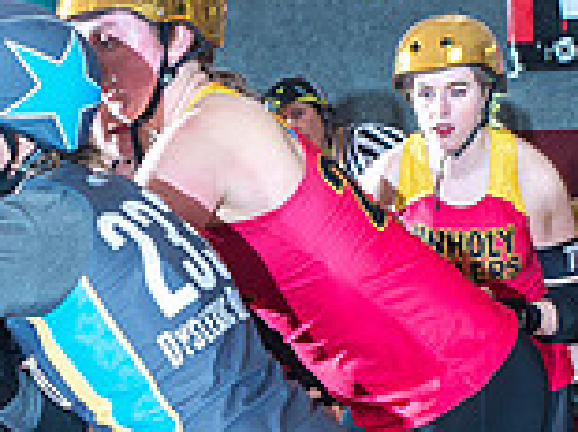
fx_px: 2770
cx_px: 246
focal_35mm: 166
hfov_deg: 11.9
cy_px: 281
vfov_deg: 8.9
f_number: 5.6
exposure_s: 1/160
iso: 800
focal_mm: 46
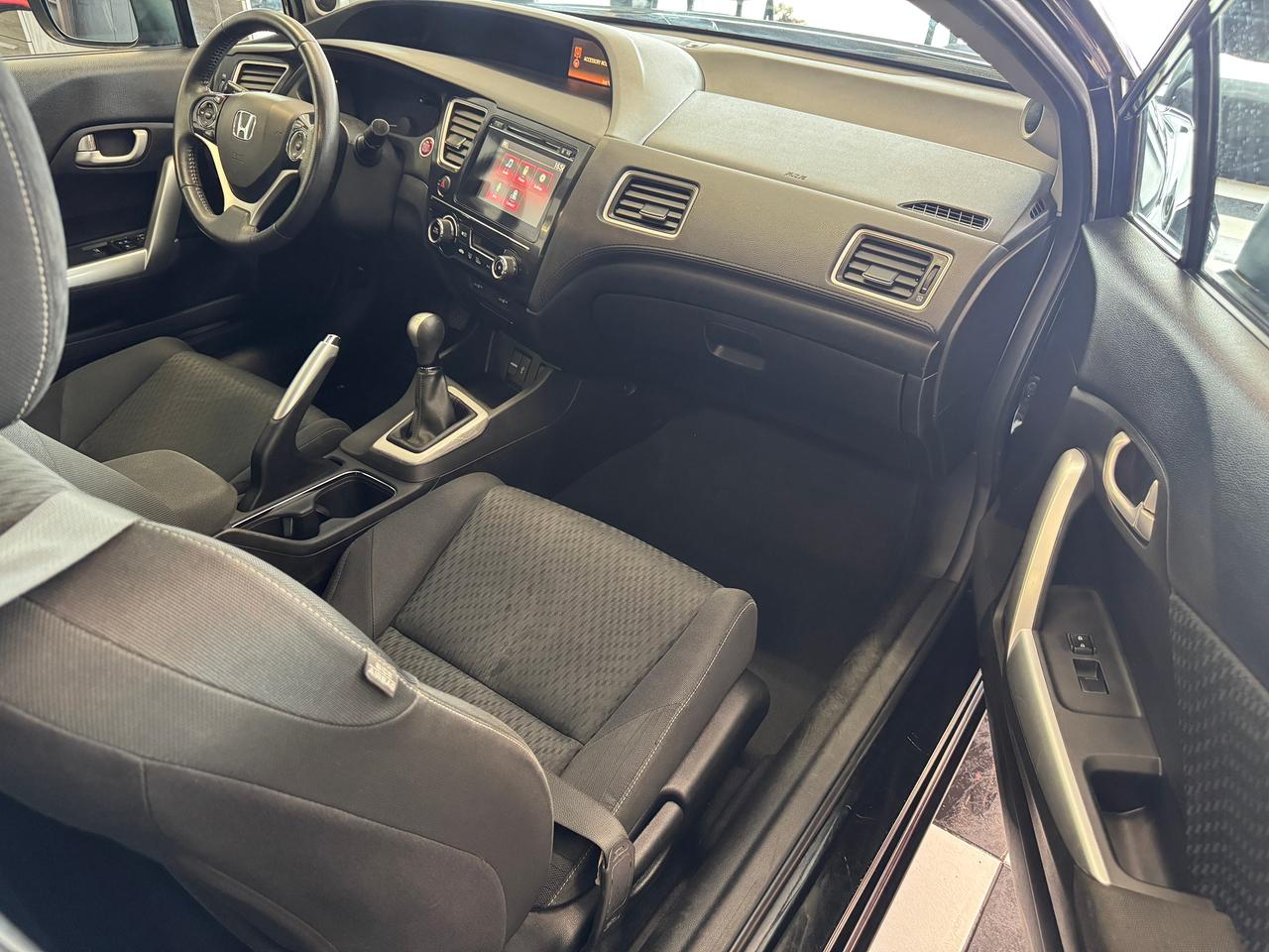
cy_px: 476
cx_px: 634
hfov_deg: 71.6
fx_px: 880
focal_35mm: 24
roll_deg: -1.5
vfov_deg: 56.8
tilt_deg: -35.3
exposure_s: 1/60
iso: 640
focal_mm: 6.76
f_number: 1.78
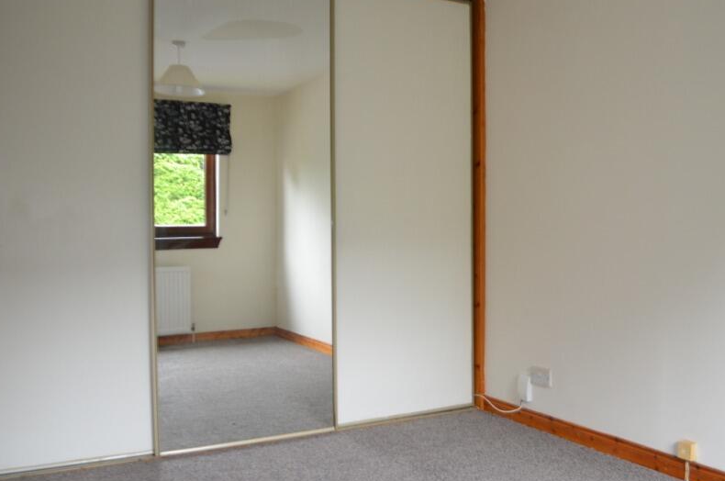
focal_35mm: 35
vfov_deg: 37.7
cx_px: 433
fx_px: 704
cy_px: 231
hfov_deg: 54.1
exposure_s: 1/60
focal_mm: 18
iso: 800
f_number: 3.5
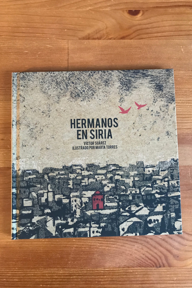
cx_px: 101
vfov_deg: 61.9
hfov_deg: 43.6
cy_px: 144
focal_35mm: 30
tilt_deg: -85.1
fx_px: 240
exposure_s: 1/13
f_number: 1.8
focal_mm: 3.99
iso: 100
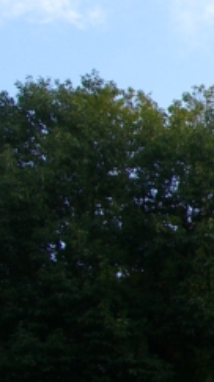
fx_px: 1383
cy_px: 253
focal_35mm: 137
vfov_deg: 15.6
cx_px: 577
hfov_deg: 7.9
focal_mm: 7.9
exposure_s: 1/200
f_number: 4
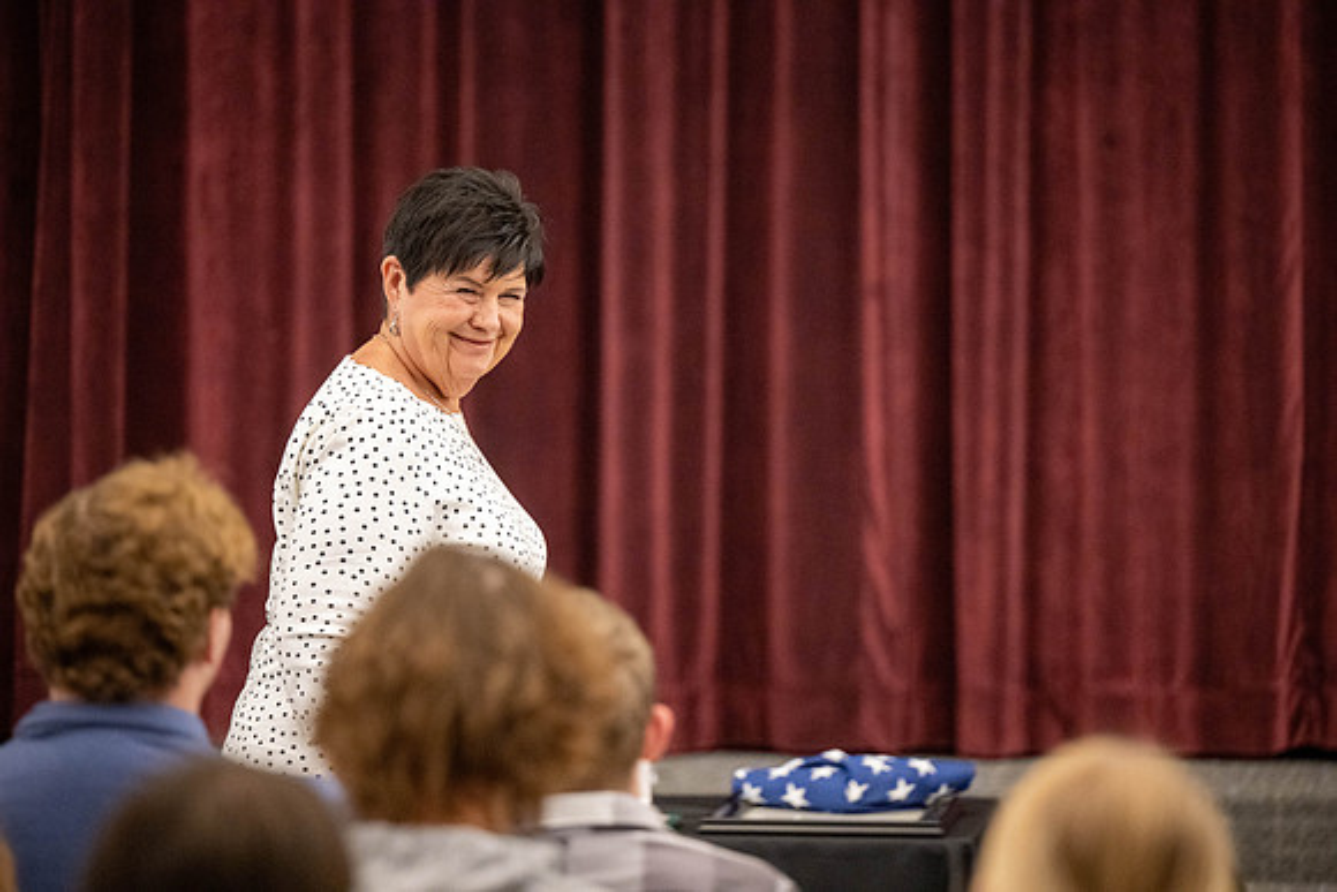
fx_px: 6501
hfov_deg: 11.7
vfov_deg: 7.9
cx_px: 668
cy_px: 446
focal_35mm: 175
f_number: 2.8
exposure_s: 1/200
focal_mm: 175
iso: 5000
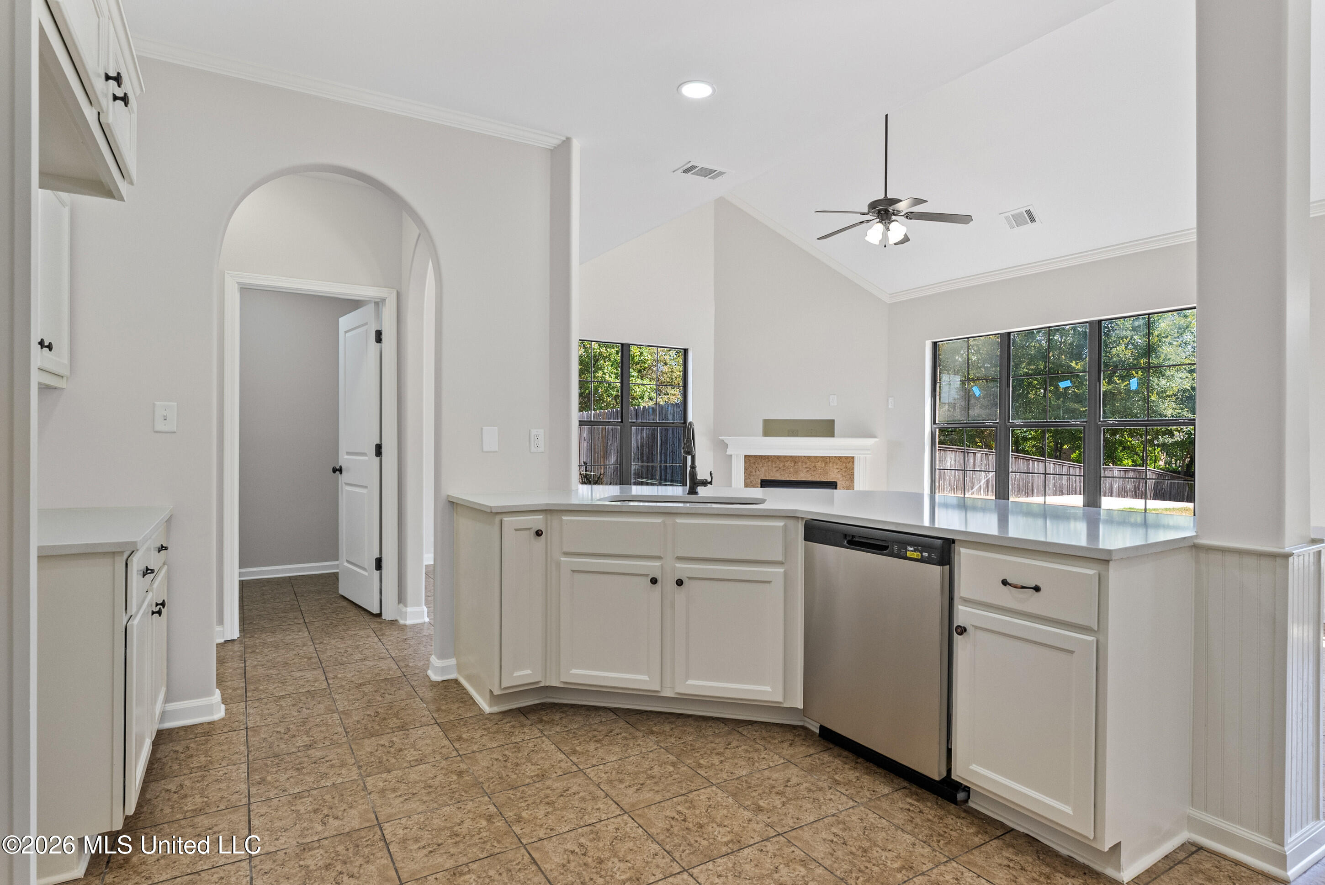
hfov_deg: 86.9
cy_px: 442
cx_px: 662
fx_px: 700
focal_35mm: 19
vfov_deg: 64.6
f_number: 9
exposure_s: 1/30
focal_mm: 19
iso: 800
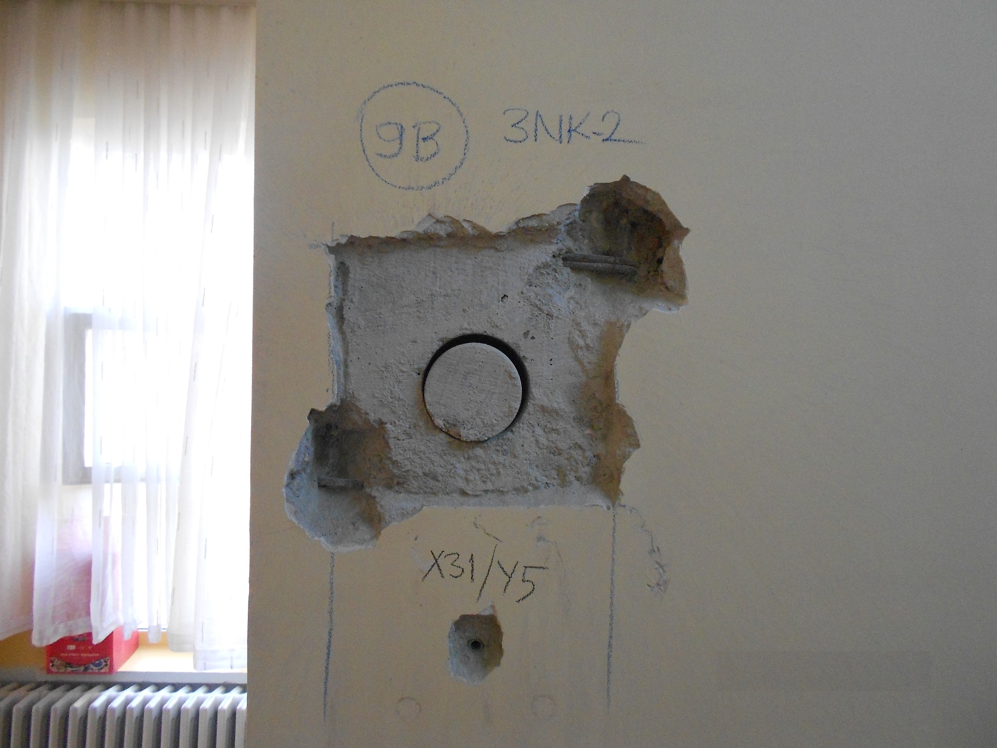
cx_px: 498
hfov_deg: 67.3
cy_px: 374
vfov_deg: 53.1
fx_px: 749
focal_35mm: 26
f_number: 3.2
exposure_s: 1/30
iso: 400
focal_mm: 4.6
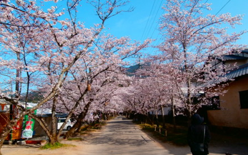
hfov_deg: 70.5
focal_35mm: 26
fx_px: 176
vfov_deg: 47.3
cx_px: 124
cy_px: 91
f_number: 3
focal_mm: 4.2
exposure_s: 1/1000
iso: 100
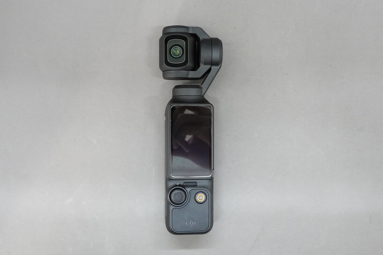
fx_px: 426
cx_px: 192
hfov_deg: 48.5
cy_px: 128
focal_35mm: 40
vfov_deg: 33.4
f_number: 5.6
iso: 2000
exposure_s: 1/40
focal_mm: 14.69
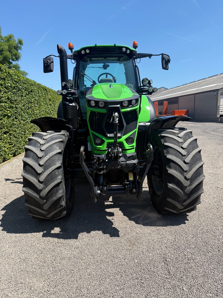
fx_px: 206
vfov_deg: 71.6
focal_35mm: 24
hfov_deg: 56.8
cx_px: 112
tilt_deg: -9.9
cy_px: 149
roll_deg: +2.0
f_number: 1.78
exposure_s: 1/2611
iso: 80
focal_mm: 6.76
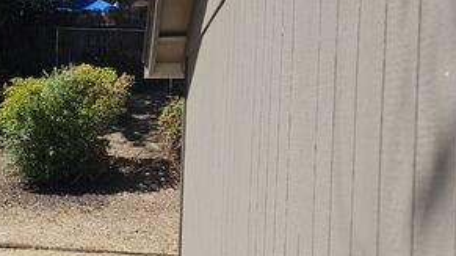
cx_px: -116
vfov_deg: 17.4
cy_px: 168
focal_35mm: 69
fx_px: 833
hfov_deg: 26.5
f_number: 1.8
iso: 25
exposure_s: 1/1668
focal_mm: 5.4
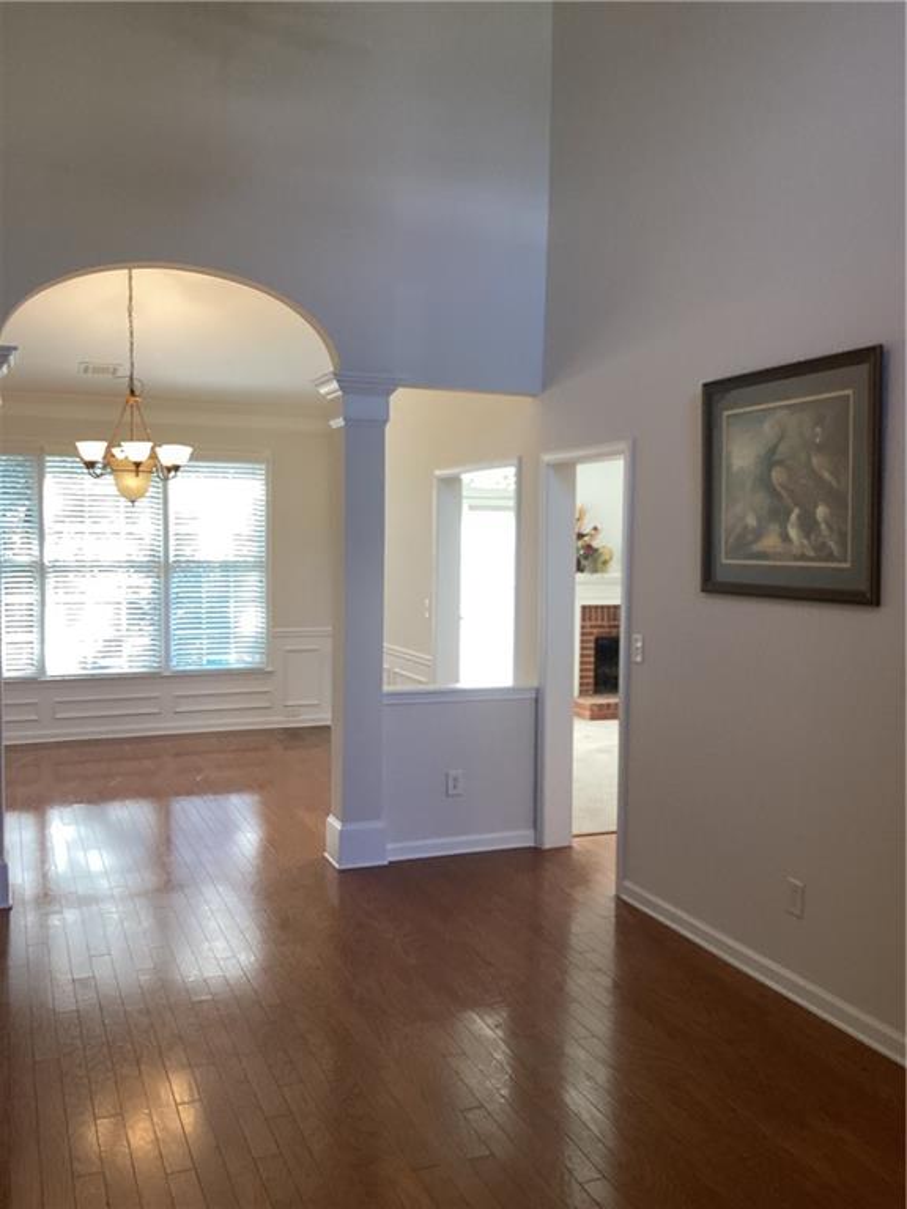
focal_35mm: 31
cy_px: 604
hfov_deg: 45.4
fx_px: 1083
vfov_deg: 58.4
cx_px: 454
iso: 80
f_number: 2.4
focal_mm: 3.3
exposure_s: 1/60
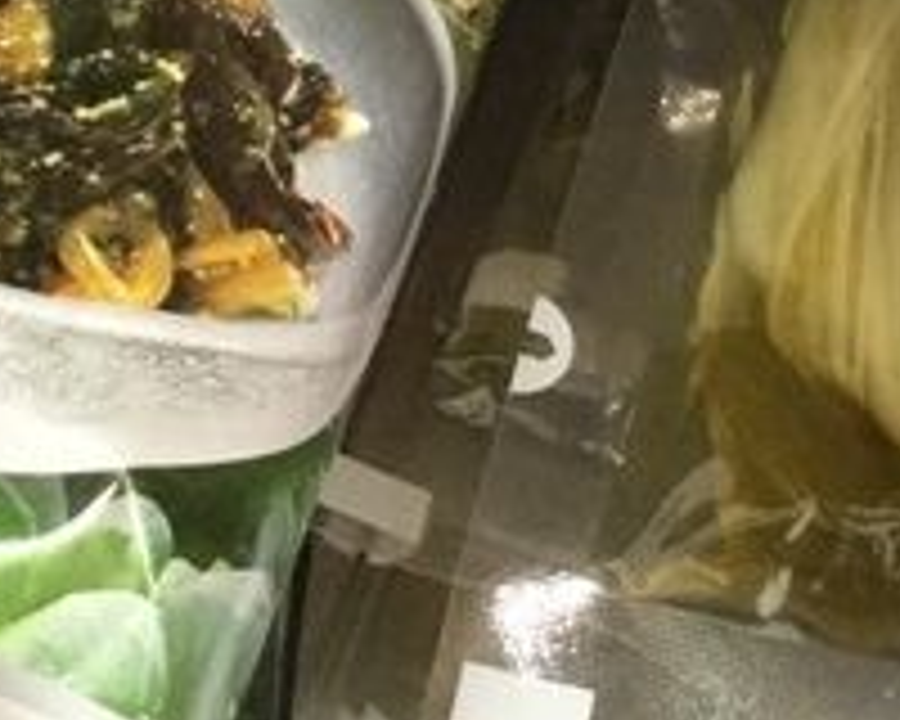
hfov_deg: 15.6
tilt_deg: -49.5
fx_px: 3276
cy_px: -304
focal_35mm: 123
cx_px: 610
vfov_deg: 12.1
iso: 160
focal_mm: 3.3
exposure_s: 1/30
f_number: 2.4
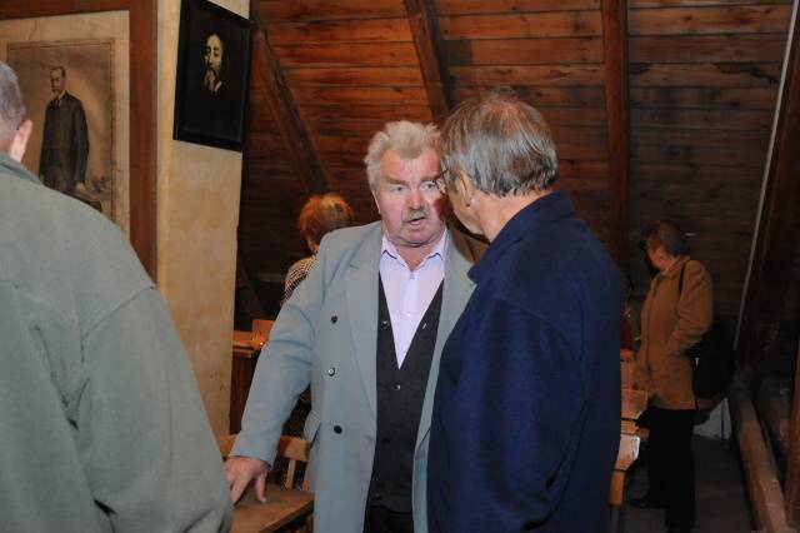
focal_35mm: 35
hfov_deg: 54.5
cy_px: 266
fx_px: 777
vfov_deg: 37.8
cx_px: 400
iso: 4000
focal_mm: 35
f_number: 8
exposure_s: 1/30
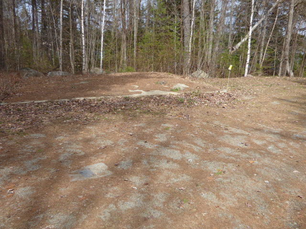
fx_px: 274
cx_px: 153
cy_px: 114
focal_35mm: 31
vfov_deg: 45.4
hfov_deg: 58.4
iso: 100
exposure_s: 1/800
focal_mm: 5.53
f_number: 3.3
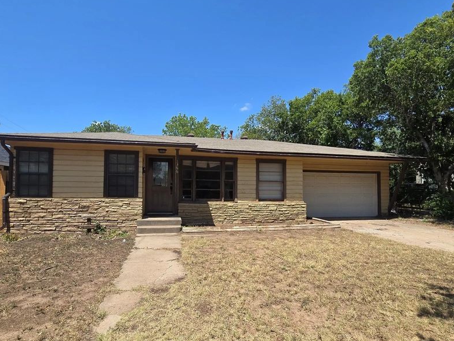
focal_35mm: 17
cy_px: 180
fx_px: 223
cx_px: 212
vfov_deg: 74.7
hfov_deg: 90.9
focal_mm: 2.2
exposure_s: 1/2077
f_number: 2.2
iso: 50
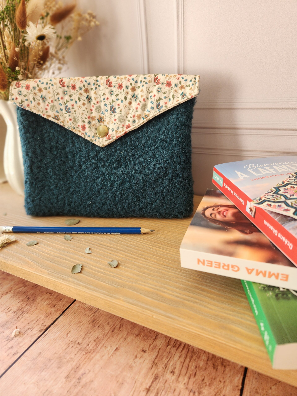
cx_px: 148
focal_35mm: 23
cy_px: 198
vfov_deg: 73.9
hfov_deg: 58.9
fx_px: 263
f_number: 1.8
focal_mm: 5.4
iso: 64
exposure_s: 1/120
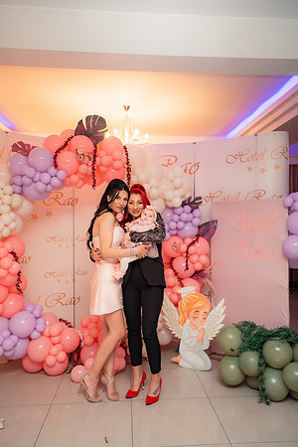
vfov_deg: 61.9
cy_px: 224
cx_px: 149
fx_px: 372
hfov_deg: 43.6
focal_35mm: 30
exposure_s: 1/200
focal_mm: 30
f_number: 2.8
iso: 1600
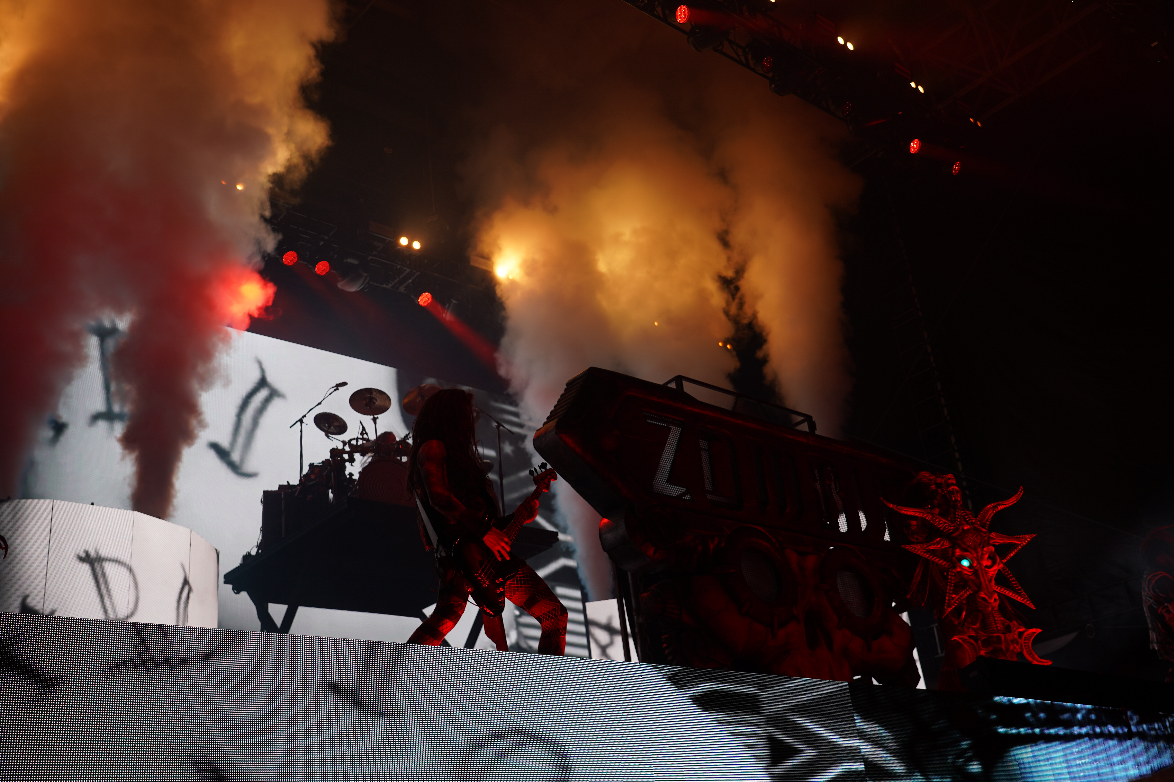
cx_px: 587
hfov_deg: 54.4
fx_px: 1141
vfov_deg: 37.9
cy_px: 391
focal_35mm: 35
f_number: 5
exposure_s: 1/60
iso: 100
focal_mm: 35
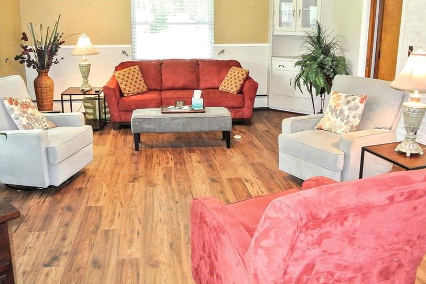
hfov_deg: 55.8
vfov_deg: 38.8
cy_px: 117
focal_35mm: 34
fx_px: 403
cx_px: 212
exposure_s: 1/60
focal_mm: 10
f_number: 3.5
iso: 1100
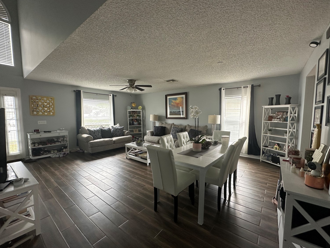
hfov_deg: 98.2
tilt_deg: -4.8
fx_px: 143
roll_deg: -0.1
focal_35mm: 15
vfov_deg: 81.7
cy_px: 127
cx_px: 165
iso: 125
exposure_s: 1/120
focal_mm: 2.22
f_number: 2.2
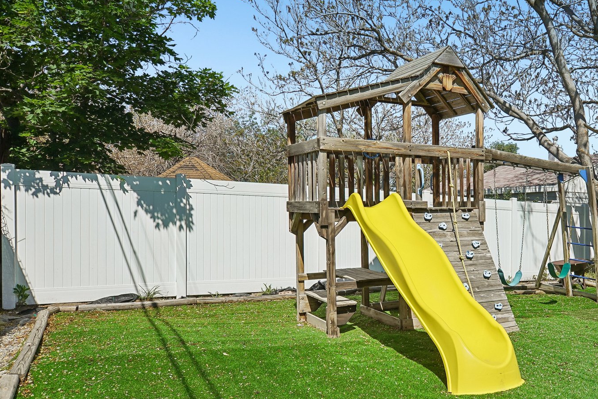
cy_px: 222
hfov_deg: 55.7
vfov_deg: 41.1
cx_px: 453
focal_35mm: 32
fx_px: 532
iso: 100
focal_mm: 21
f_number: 8
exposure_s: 1/400
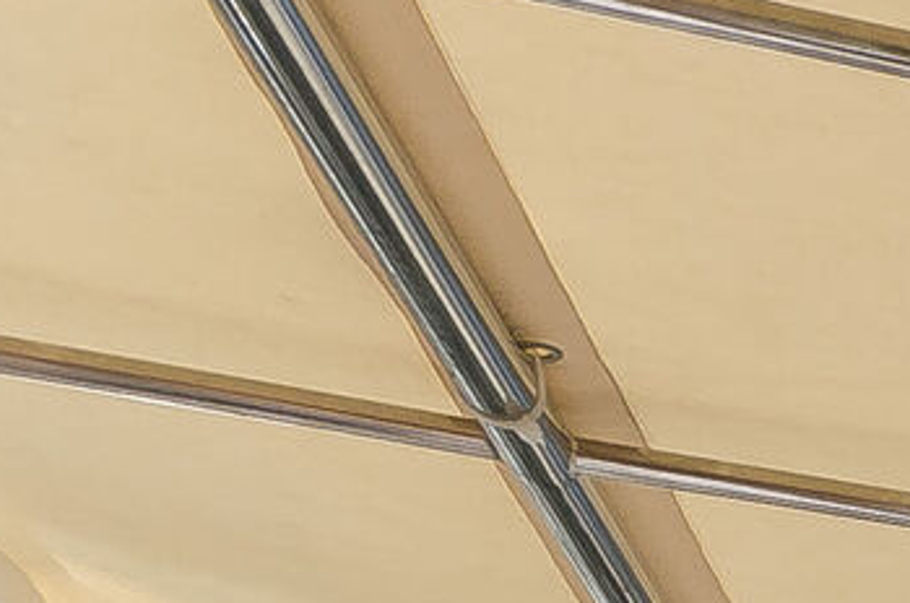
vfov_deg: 8.0
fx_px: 3028
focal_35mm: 120
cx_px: 2834
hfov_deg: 10.7
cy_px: 2276
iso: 100
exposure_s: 1/400
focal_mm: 10
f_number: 8
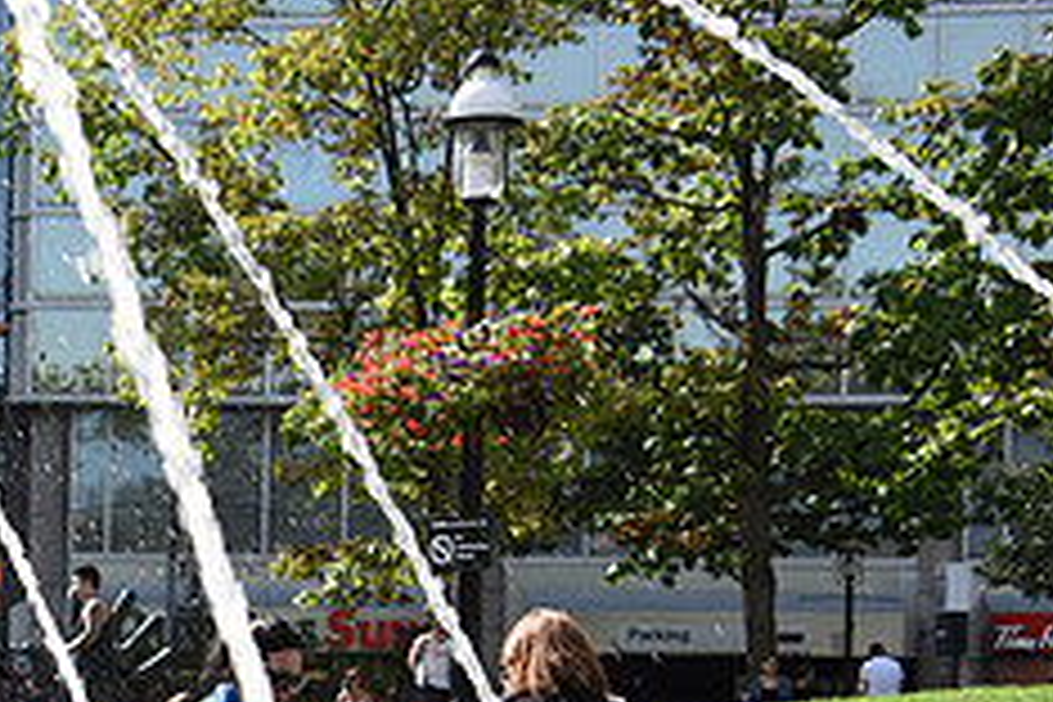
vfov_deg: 10.5
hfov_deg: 15.3
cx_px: -112
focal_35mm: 130
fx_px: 3809
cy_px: 673
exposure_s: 1/350
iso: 100
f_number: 4.8
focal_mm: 35
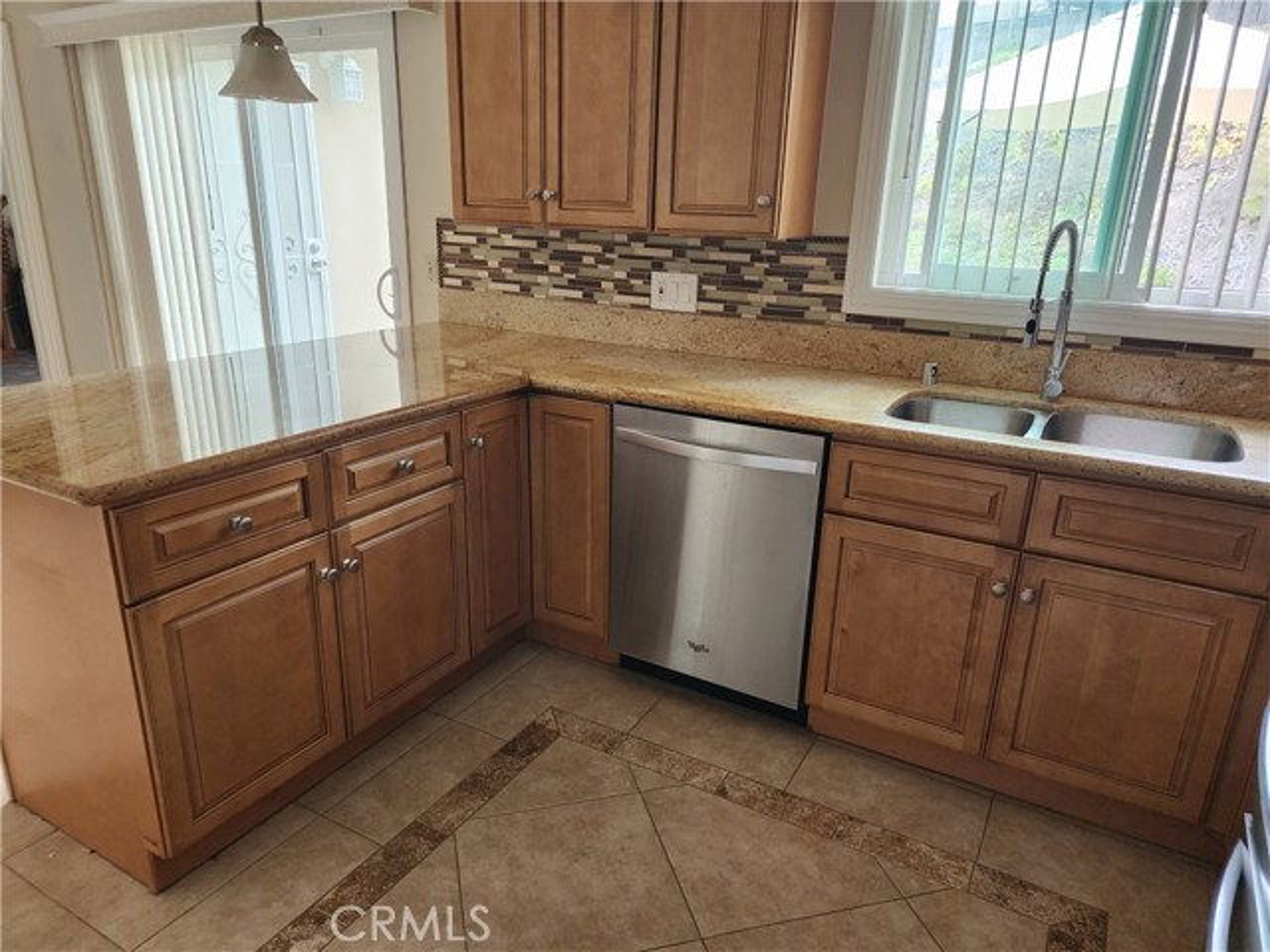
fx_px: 844
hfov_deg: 73.9
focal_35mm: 23
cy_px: 476
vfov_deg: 58.9
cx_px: 635
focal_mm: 6.4
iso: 400
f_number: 1.8
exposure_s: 1/120
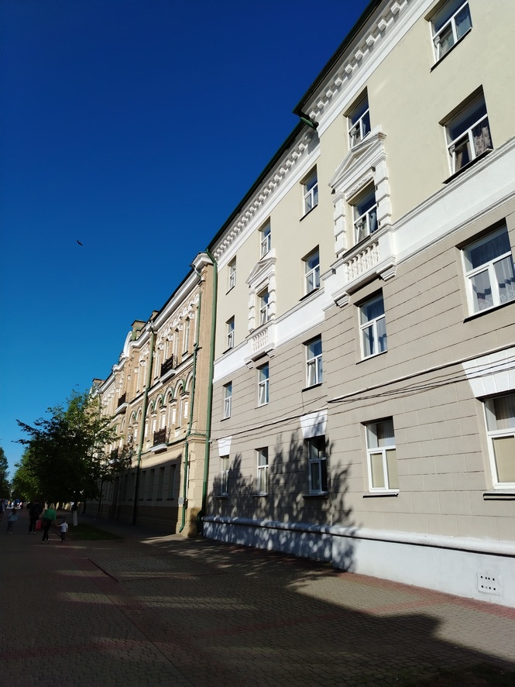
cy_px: 344
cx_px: 258
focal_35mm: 24
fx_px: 476
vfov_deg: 71.6
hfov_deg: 56.8
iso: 100
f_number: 1.75
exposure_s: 1/1463
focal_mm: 5.25
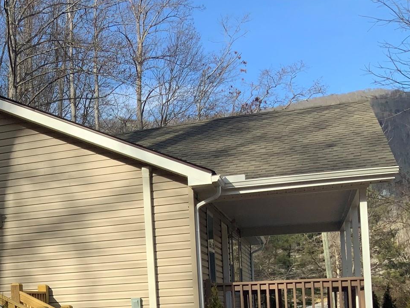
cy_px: 289
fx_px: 734
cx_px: 3
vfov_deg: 22.9
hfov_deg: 29.2
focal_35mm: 62
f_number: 1.8
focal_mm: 3
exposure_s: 1/1168
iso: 16
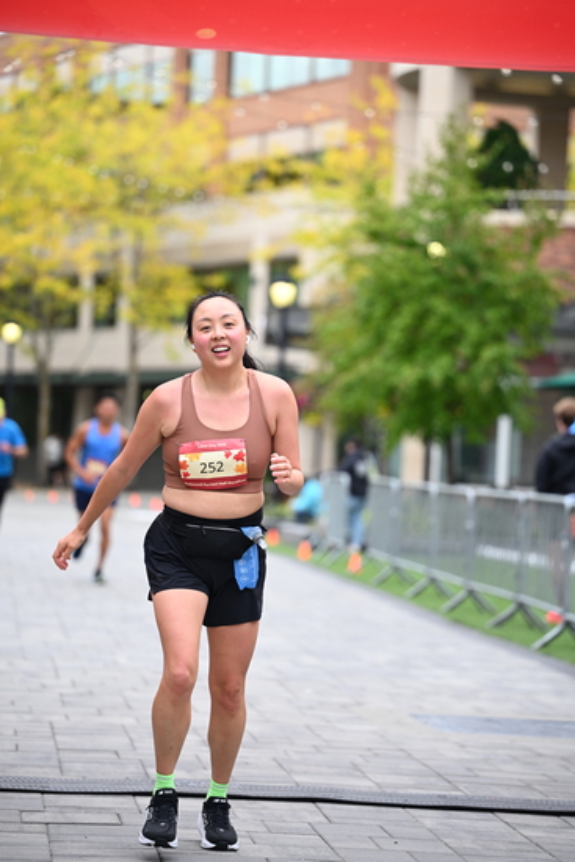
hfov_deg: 11.4
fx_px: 2873
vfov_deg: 17.1
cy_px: 431
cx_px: 288
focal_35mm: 120
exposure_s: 1/1600
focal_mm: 120
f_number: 2.8
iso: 640
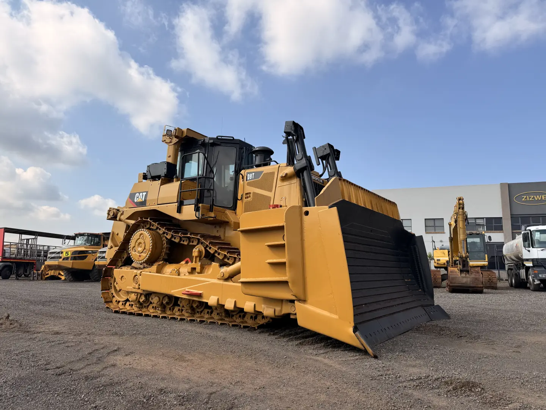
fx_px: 379
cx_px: 273
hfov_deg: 71.6
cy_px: 205
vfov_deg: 56.8
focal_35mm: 24
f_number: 1.78
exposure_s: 1/4975
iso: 80
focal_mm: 6.76
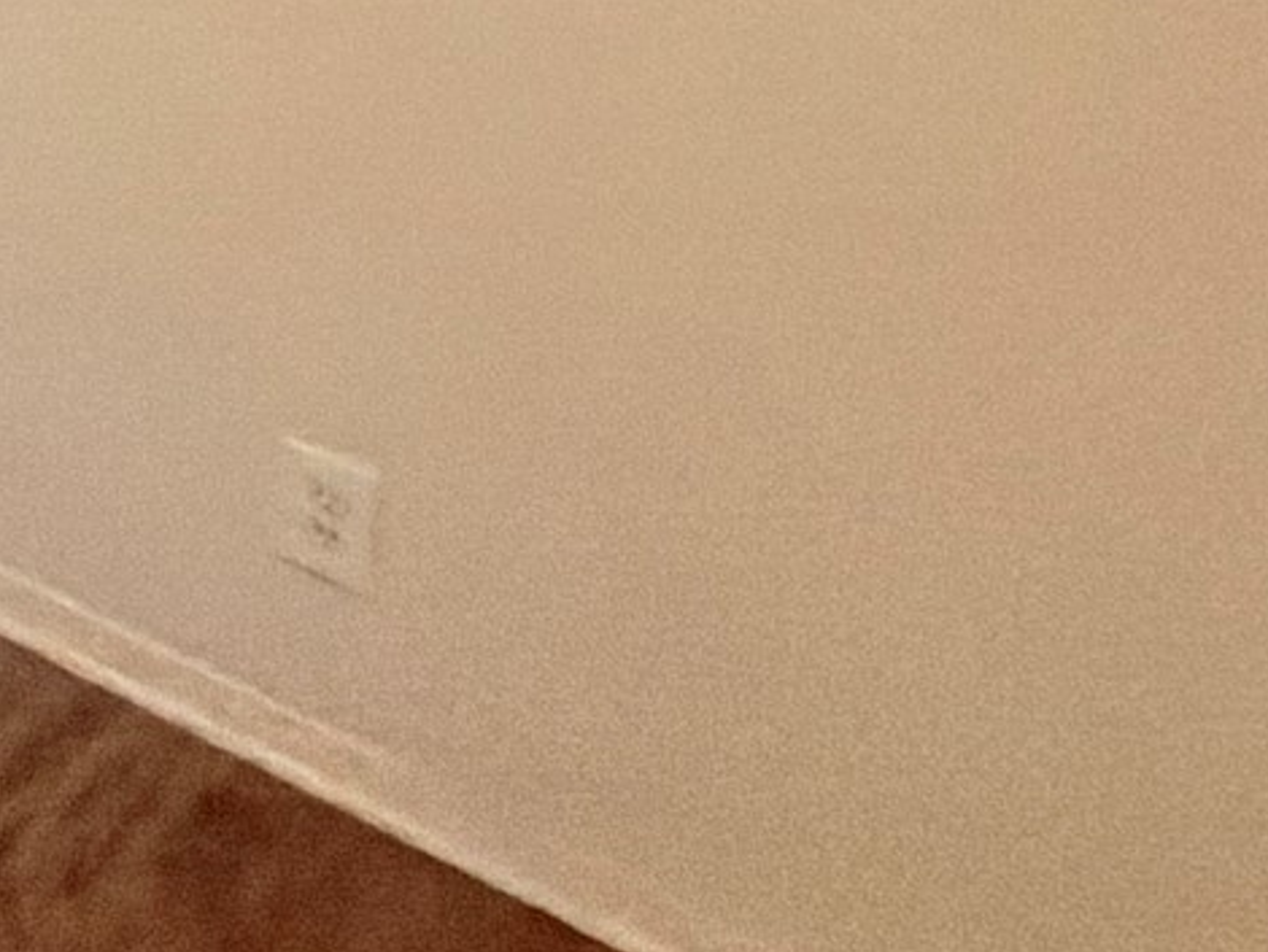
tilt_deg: -1.1
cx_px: -1389
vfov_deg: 18.4
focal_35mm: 61
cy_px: -806
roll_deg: +0.4
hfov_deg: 18.1
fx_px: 2236
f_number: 2.2
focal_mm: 2.22
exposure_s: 1/60
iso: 800
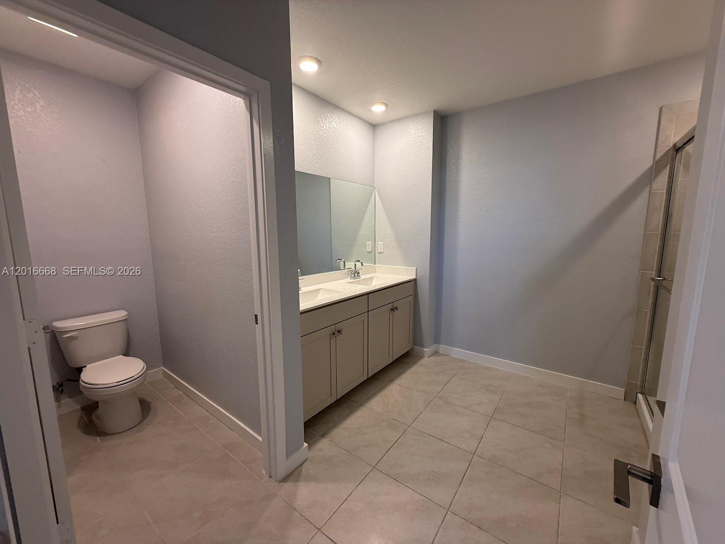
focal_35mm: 14
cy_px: 272
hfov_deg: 102.1
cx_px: 362
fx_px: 293
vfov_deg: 85.7
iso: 250
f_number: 2.2
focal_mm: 2.22
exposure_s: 1/120
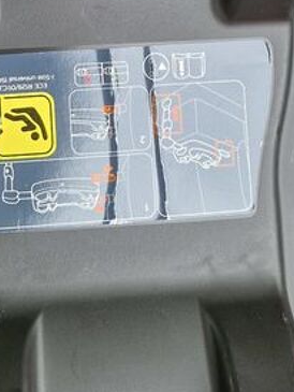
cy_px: 30
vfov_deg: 22.6
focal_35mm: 84
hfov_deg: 17.6
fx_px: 951
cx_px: 113
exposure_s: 1/180
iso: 50
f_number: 1.8
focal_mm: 5.4
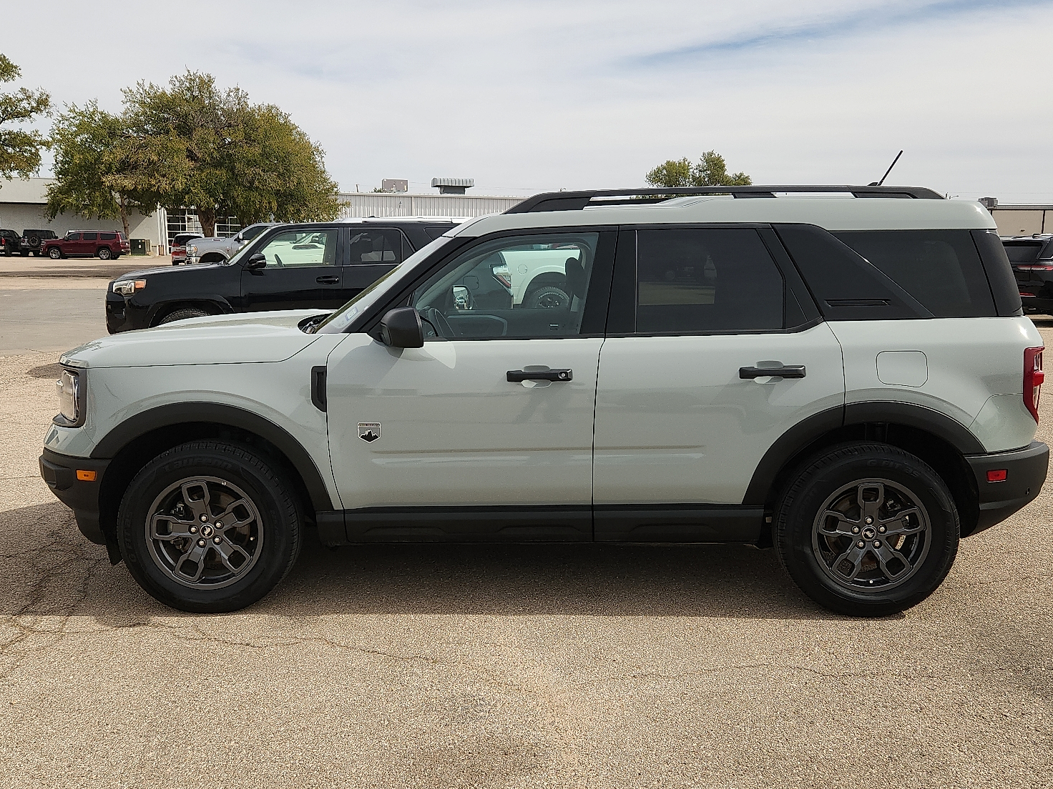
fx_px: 760
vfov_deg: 54.9
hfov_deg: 69.4
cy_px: 416
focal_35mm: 25
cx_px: 539
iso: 50
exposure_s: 1/2000
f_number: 1.8
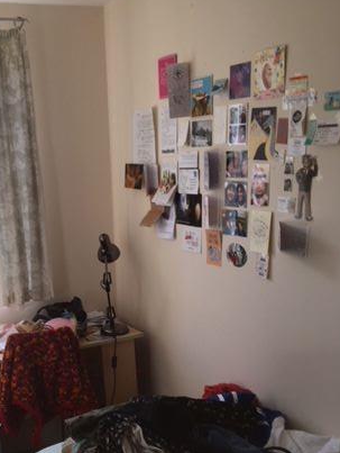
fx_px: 601
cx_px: 81
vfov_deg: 40.6
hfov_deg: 31.0
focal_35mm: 46
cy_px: 311
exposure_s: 1/50
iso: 25
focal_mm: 4.15
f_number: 2.2
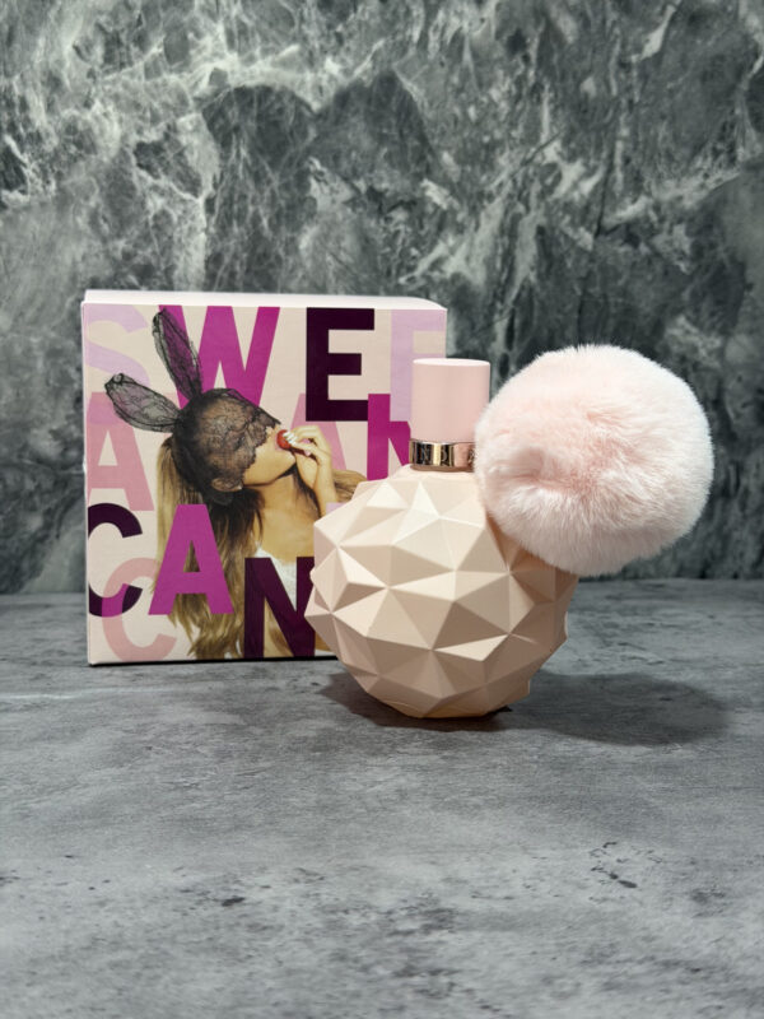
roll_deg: -2.1
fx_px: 1413
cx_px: 382
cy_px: 510
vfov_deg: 39.7
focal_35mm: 48
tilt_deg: -9.2
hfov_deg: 30.3
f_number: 1.78
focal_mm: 6.76
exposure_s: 1/40
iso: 250
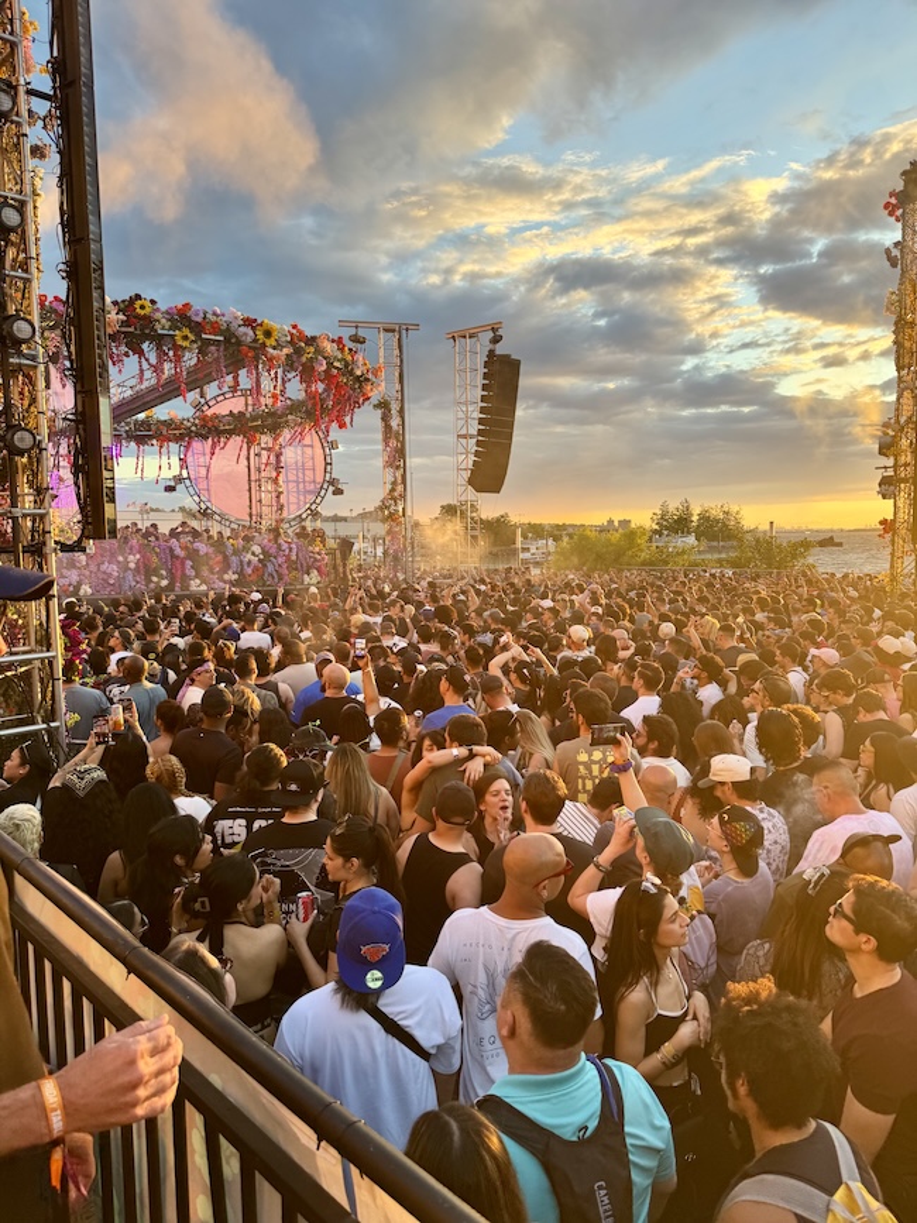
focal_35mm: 24
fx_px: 848
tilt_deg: -5.3
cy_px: 612
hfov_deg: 56.8
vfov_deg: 71.6
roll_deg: +3.1
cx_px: 458
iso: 64
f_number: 1.78
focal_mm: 6.76
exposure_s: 1/212
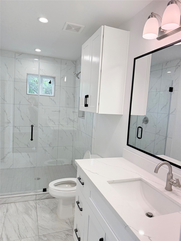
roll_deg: -4.0
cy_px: 120
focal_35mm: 24
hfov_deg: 56.8
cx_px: 90
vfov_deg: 71.6
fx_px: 167
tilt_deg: -6.9
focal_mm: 6.76
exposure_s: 1/335
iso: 100
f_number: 1.78
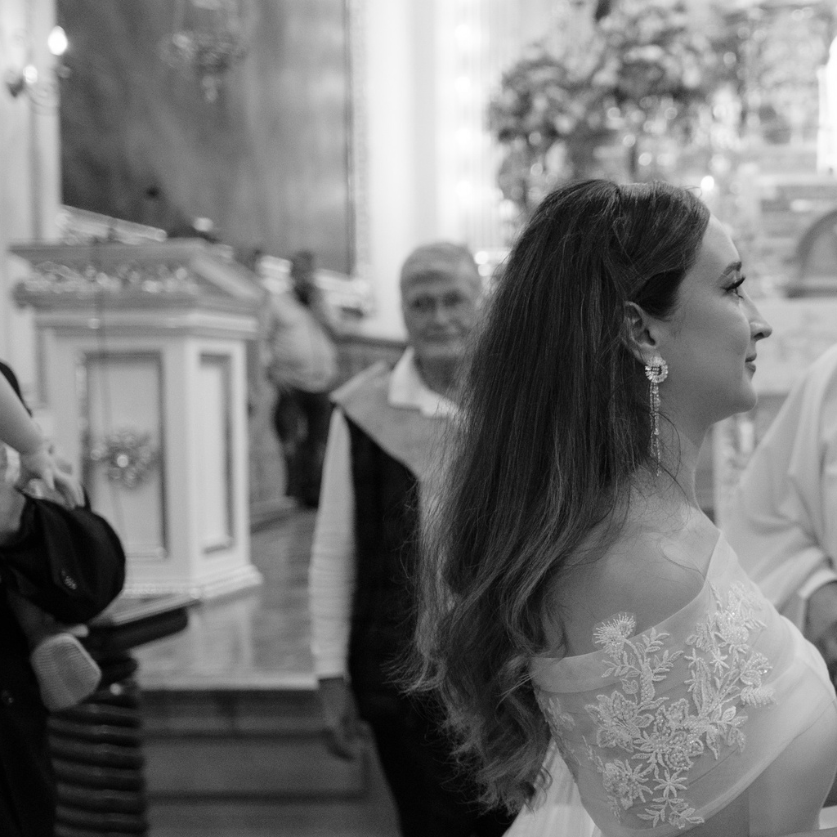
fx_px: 1395
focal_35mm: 51
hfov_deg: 30.3
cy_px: 468
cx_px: 892
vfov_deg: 33.4
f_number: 1.4
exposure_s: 1/250
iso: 500
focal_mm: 16
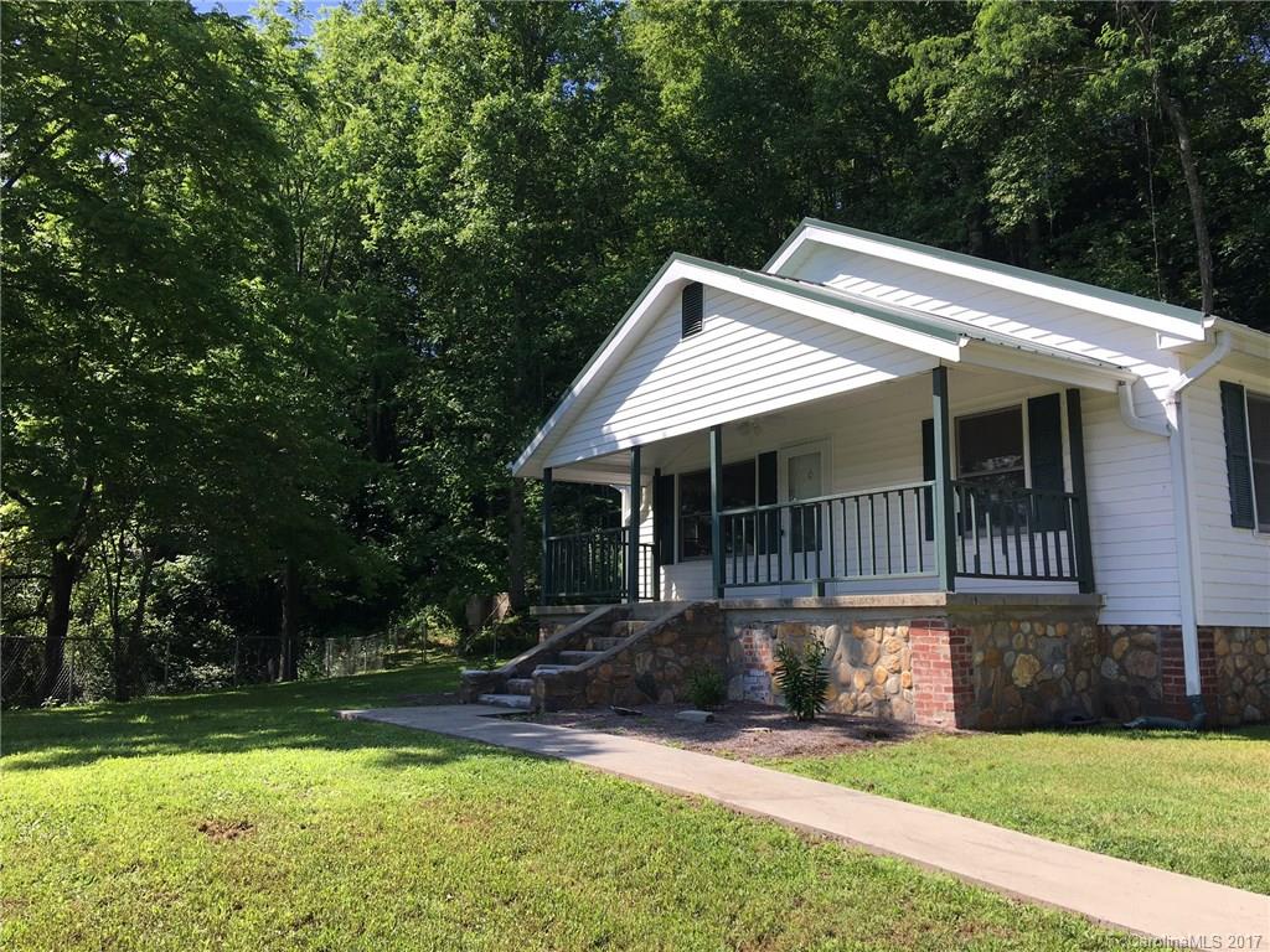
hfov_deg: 61.7
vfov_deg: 48.2
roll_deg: -0.8
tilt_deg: +9.4
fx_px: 1064
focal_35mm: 29
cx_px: 635
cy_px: 476
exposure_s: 1/827
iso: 25
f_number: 2.2
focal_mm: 4.15
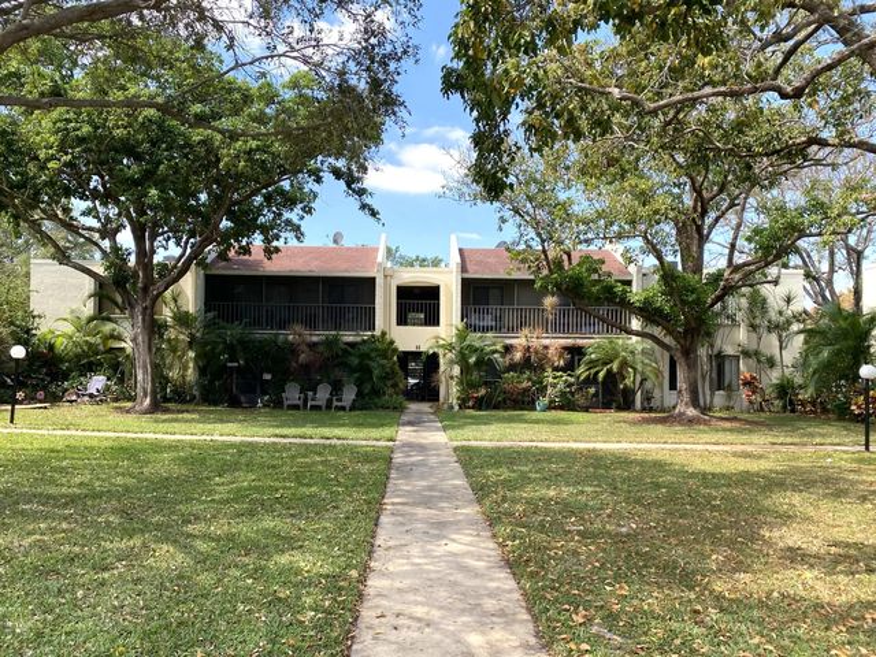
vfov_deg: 53.1
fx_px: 658
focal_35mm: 26
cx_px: 438
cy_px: 328
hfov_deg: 67.3
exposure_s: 1/762
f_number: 1.8
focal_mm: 4.25
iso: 32
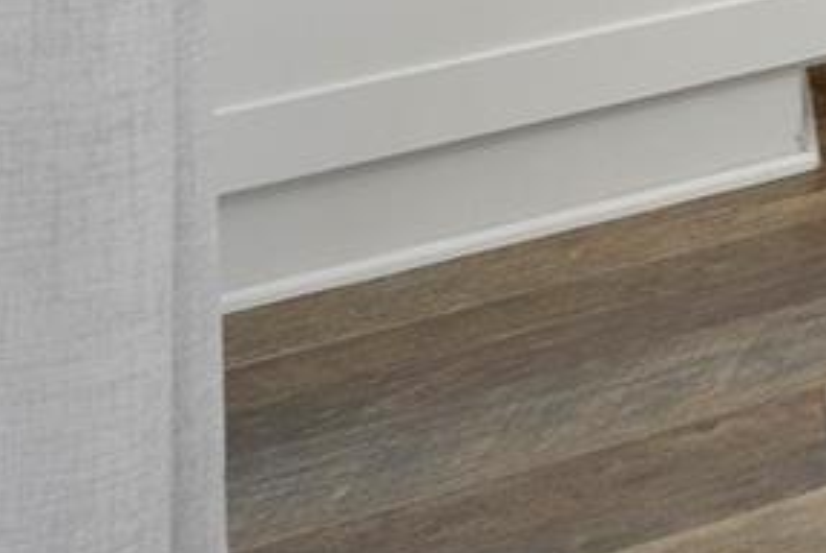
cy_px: -1177
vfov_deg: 9.2
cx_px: 2786
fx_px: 2618
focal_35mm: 114
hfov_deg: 10.0
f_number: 8
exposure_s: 1/6
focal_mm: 16
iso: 640
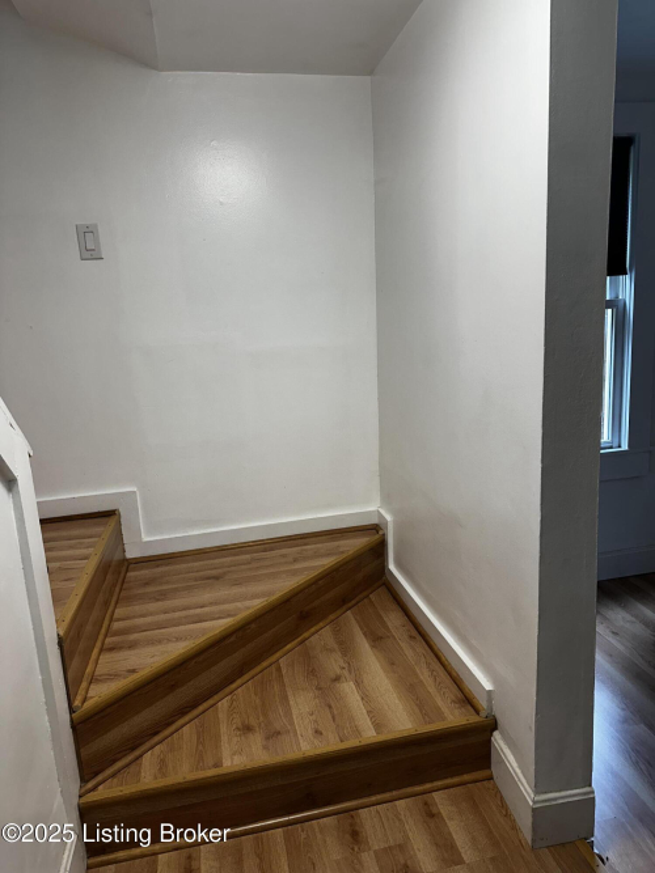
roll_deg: +5.1
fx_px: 606
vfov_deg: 71.6
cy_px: 436
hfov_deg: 56.8
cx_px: 328
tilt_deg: -10.4
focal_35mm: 24
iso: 125
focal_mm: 6.86
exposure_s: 1/120
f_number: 1.78
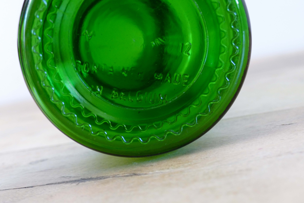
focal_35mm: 64
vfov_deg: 21.2
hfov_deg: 31.4
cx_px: 152
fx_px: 540
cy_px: 102
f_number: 3.6
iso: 1600
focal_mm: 23.3
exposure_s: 1/50
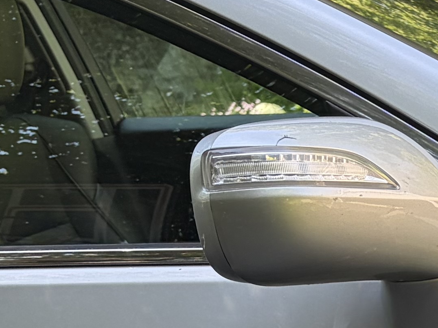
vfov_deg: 10.5
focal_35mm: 138
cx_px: 713
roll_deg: +3.4
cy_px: 459
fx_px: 1746
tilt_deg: -15.2
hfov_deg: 13.3
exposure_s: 1/269
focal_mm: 5.96
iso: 40
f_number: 1.6
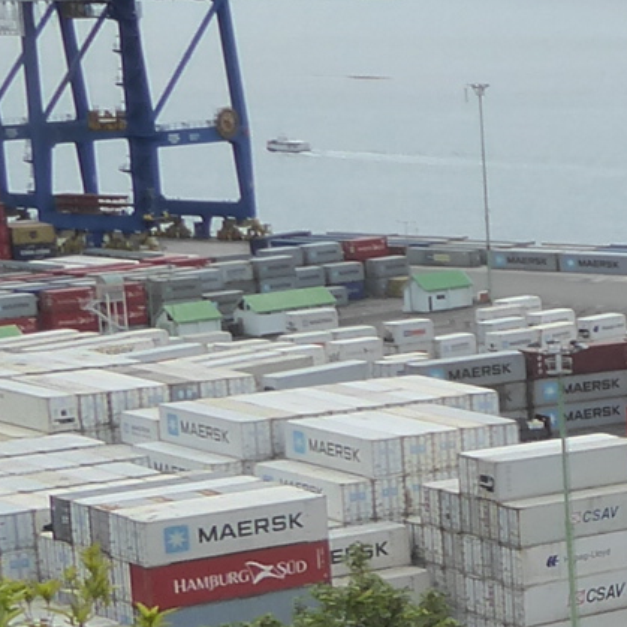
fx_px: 2766
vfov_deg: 12.9
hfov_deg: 11.1
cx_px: 1437
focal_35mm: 135
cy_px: 510
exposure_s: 1/640
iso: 160
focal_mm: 4.3
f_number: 5
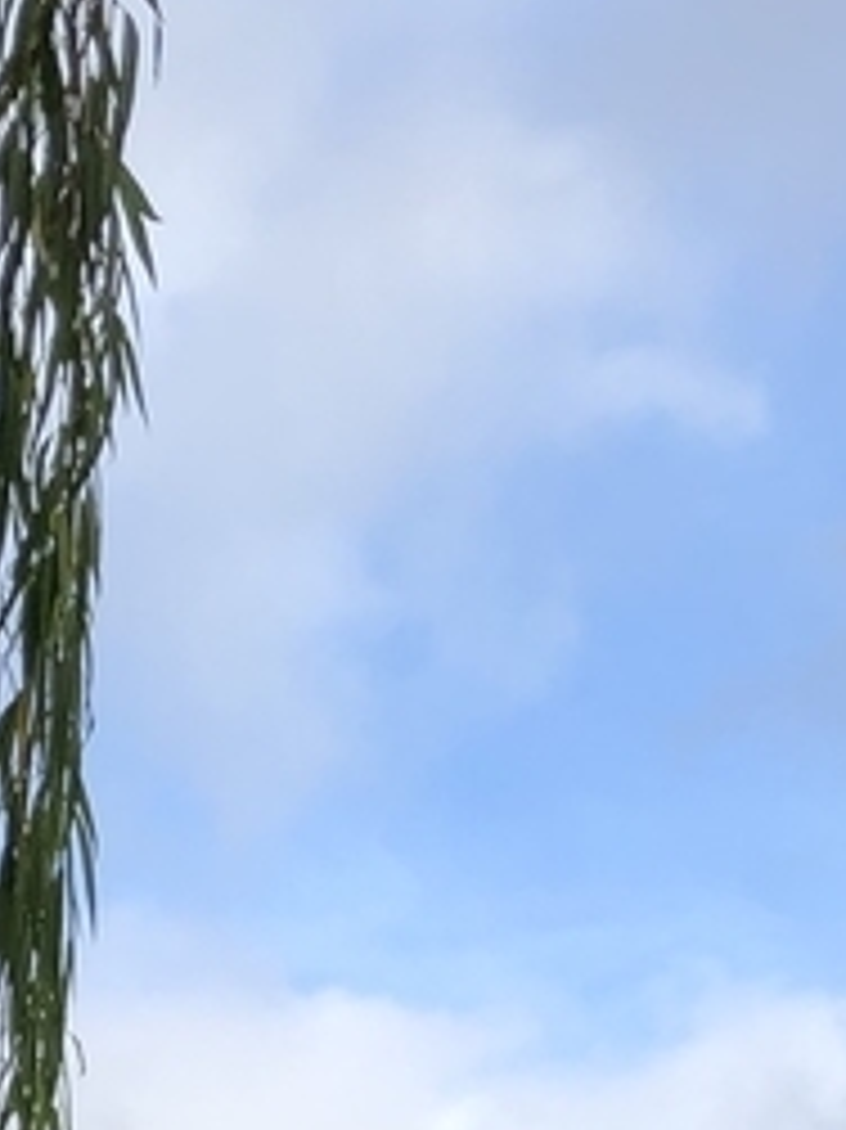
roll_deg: -1.4
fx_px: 4370
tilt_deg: +7.9
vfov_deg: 13.7
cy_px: 1751
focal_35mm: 134
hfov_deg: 11.0
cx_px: 54
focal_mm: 3.99
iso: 20
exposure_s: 1/873
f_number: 1.8
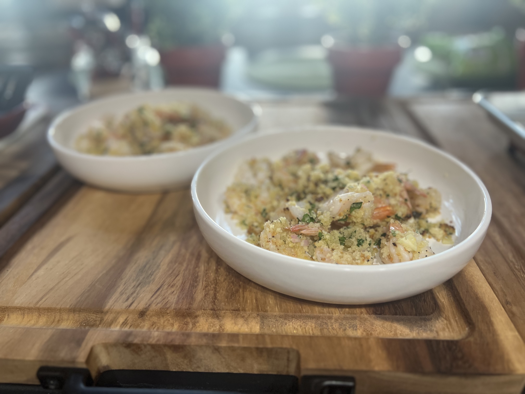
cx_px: 262
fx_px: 394
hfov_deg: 67.3
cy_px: 197
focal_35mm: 26
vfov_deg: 53.1
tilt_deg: -31.9
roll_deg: +1.5
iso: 125
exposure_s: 1/60
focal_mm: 5.7
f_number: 1.5
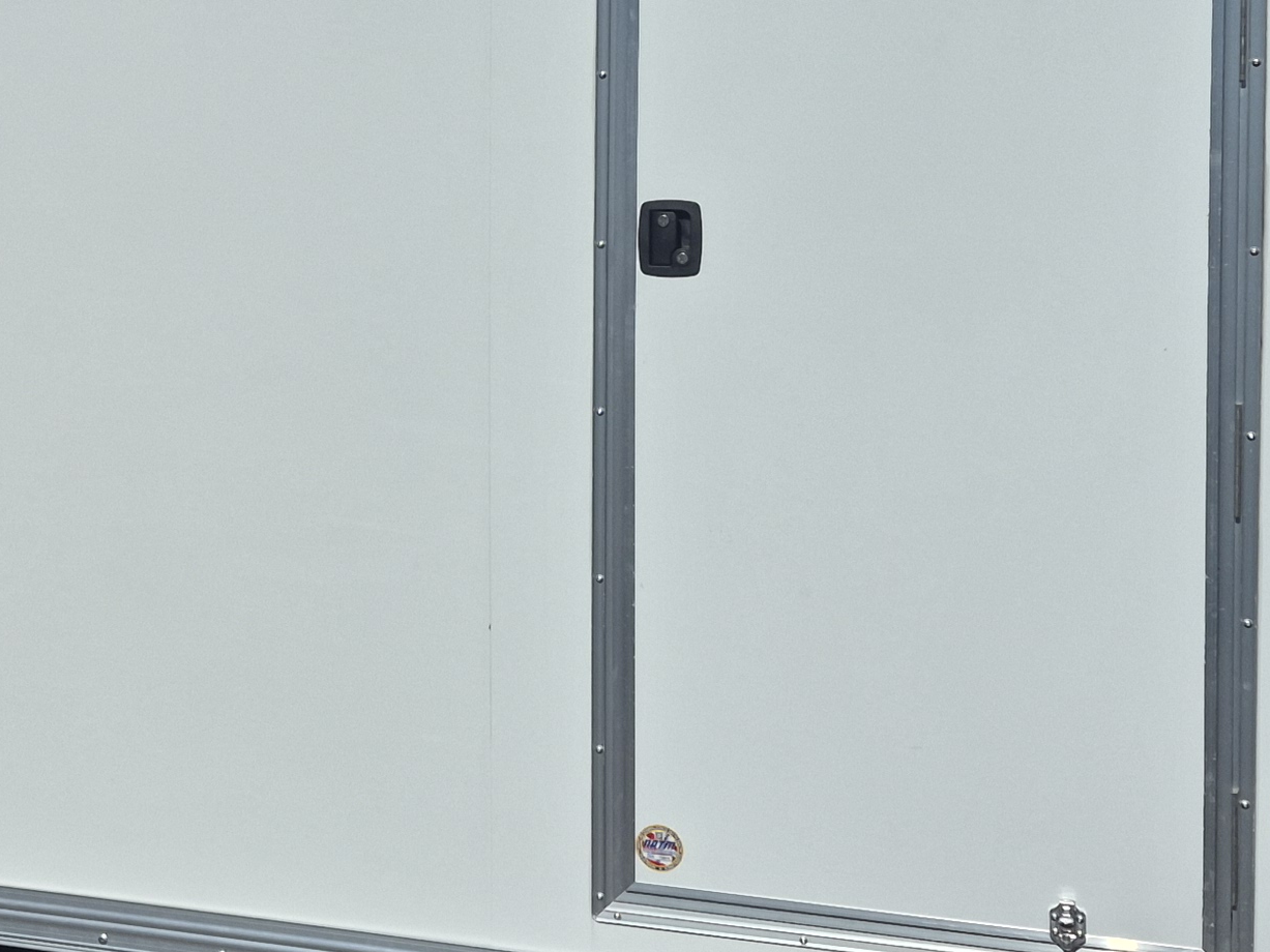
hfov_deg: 24.7
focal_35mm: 75
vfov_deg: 19.5
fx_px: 2751
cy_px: 211
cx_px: -12
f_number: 1.8
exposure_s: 1/7696
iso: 32
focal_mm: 5.4
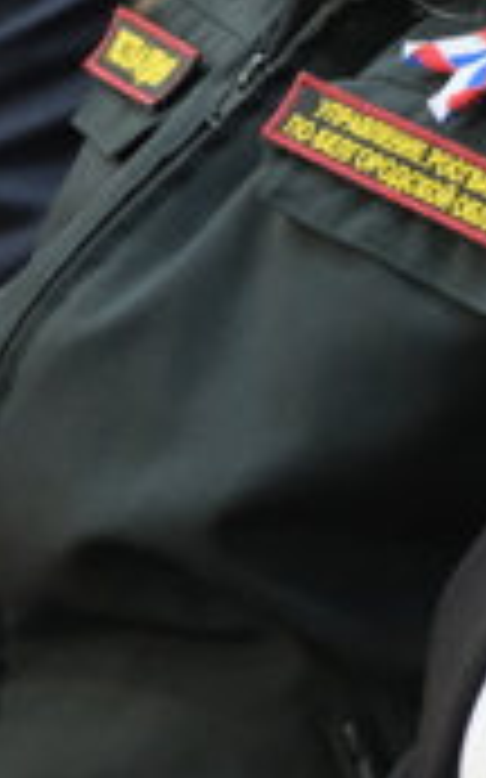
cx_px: 58
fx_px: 7784
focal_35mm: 367
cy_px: -319
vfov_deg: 5.7
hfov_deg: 3.6
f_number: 4
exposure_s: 1/20
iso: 6400
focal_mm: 55
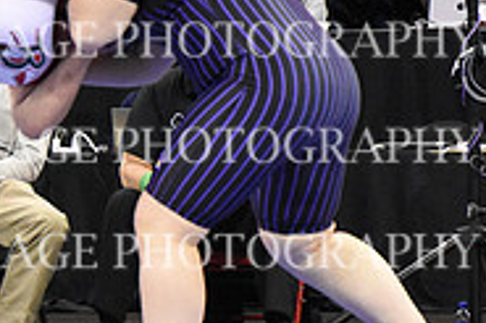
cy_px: 198
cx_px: 100
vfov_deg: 4.2
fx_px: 4451
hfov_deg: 6.2
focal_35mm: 330
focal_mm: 70
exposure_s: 1/500
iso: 6400
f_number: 4.5
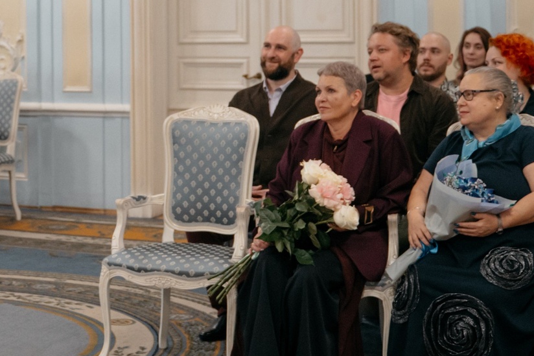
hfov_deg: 22.6
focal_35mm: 87
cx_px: 10
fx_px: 1290
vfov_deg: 15.5
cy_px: 20
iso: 1600
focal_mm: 28
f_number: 2.8
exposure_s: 1/200
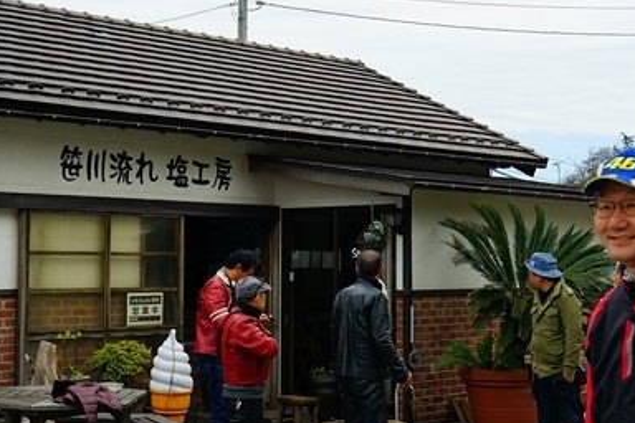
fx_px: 882
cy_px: 253
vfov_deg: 26.9
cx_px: 256
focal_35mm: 50
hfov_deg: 39.4
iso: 200
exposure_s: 1/1250
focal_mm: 24
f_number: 4
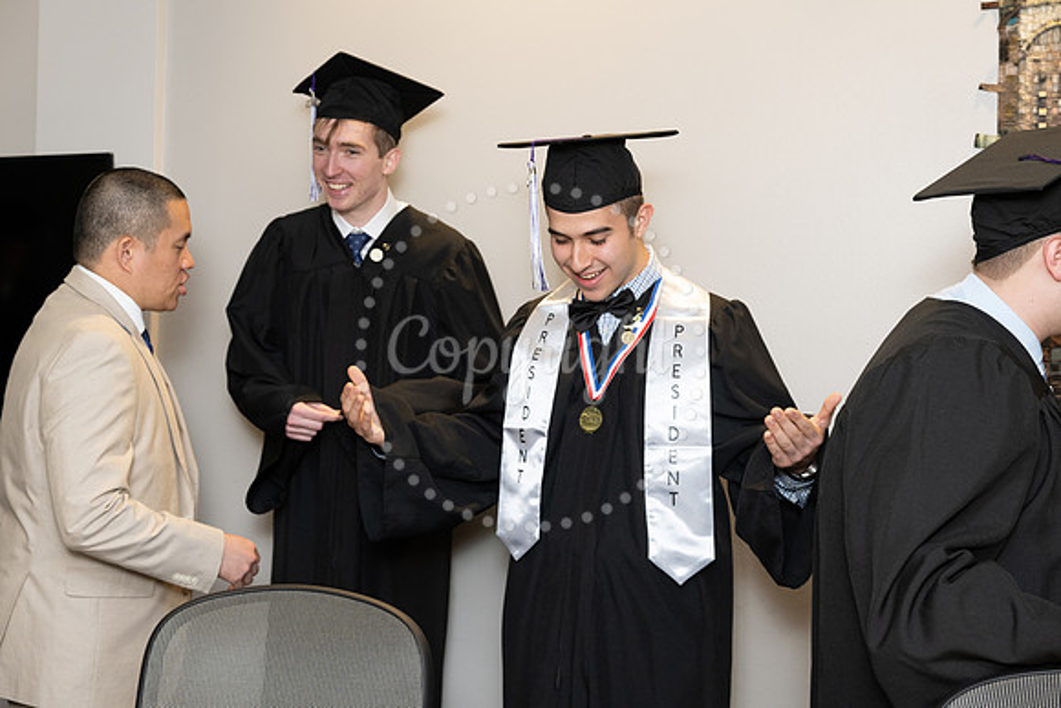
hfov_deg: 33.4
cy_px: 354
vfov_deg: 22.6
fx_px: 1769
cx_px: 530
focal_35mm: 60
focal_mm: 60
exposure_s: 1/125
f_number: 5.6
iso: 640
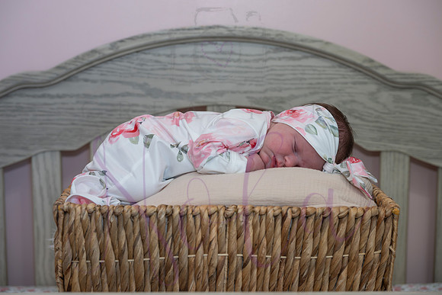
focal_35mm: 63
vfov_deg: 21.7
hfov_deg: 32.1
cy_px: 144
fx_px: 768
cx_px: 216
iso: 800
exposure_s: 1/320
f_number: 4
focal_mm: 60
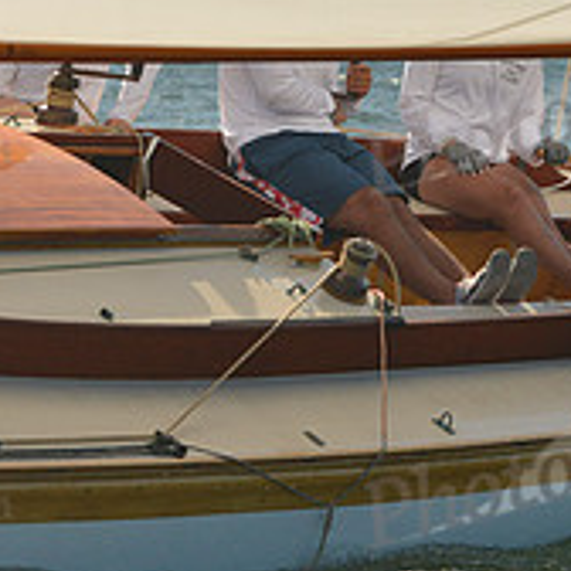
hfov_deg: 8.5
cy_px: 331
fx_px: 3844
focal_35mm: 206
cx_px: 190
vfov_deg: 8.5
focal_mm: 70
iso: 400
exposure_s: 1/1250
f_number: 6.3
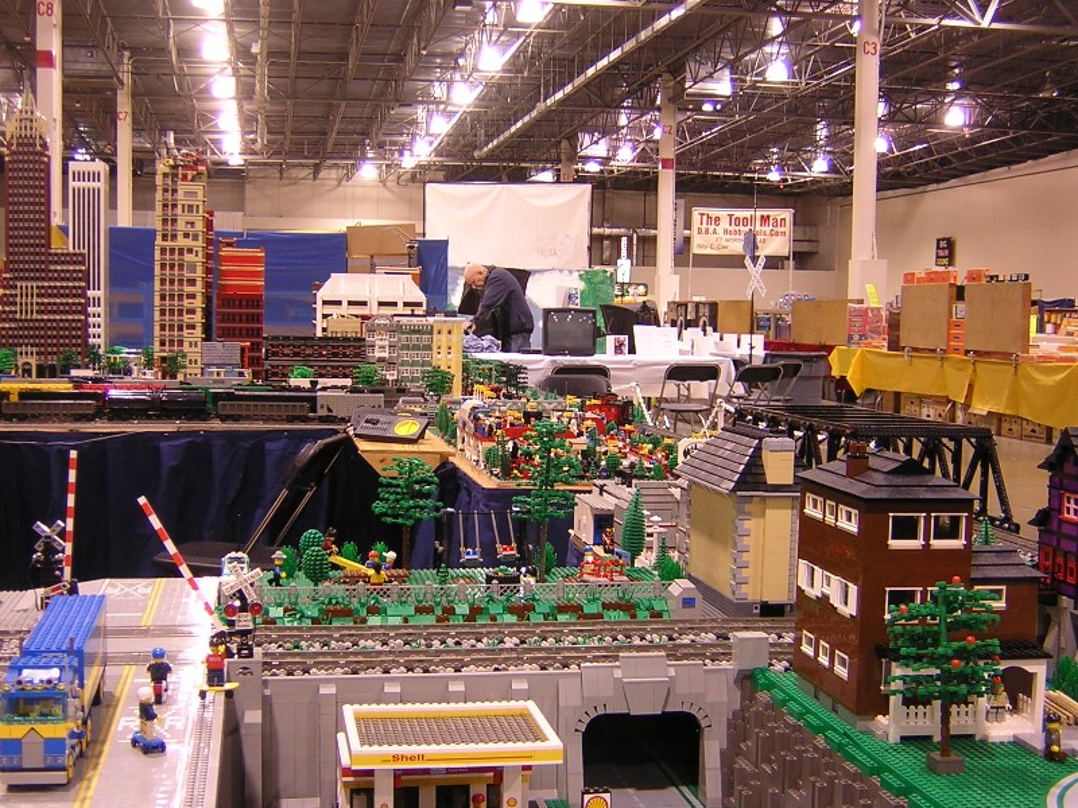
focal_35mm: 47
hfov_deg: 40.4
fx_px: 1464
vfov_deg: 30.9
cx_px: 539
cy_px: 404
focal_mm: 6.1
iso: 100
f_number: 2.9
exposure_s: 1/7.8
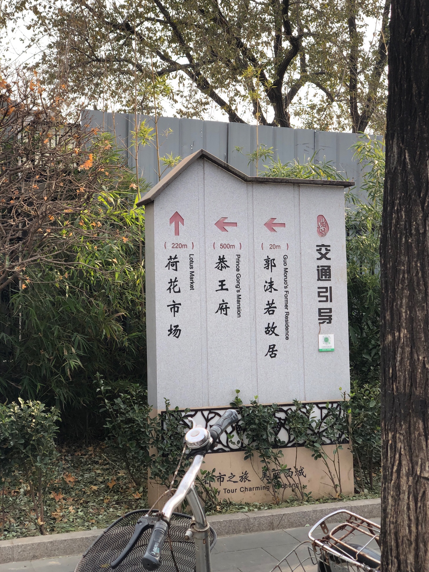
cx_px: 217
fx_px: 876
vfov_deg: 36.2
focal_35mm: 53
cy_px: 283
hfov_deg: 27.5
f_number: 2.4
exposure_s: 1/355
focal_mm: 6
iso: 16
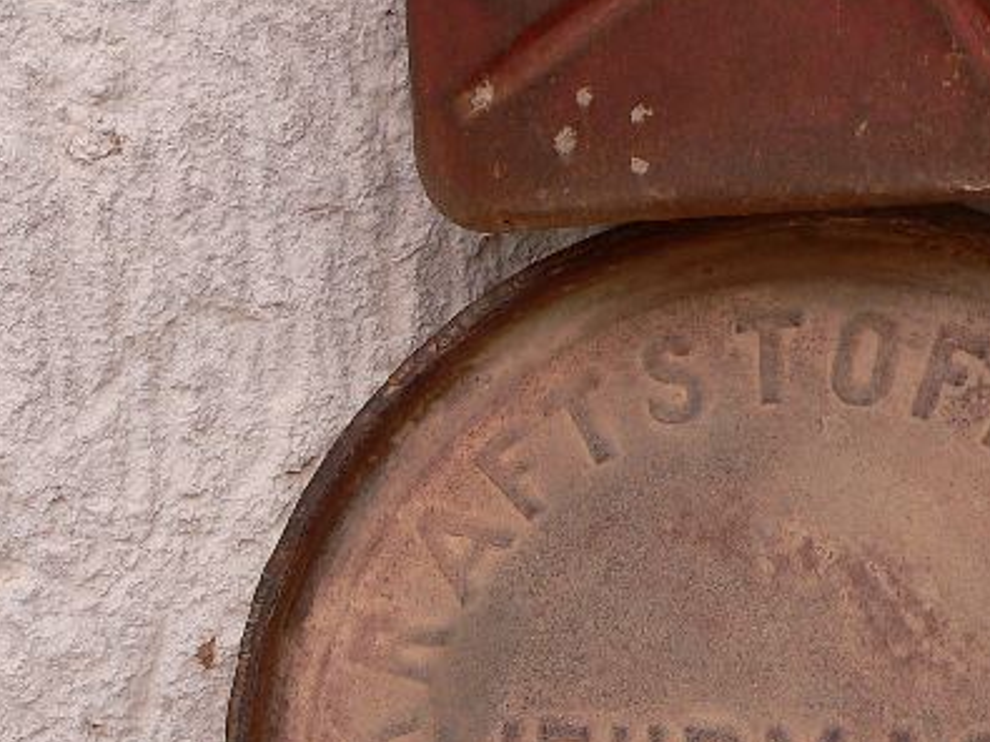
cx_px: 589
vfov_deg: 19.7
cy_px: 687
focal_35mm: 73
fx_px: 2087
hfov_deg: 26.6
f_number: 4
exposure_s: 1/320
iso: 80
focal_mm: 6
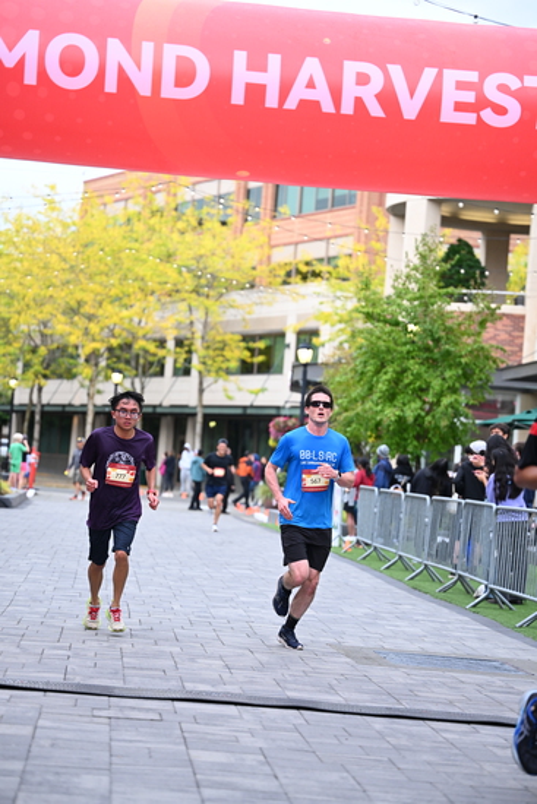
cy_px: 402
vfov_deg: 23.1
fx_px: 1968
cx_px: 268
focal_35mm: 88
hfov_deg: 15.5
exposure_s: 1/1600
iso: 1000
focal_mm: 88
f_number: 2.8
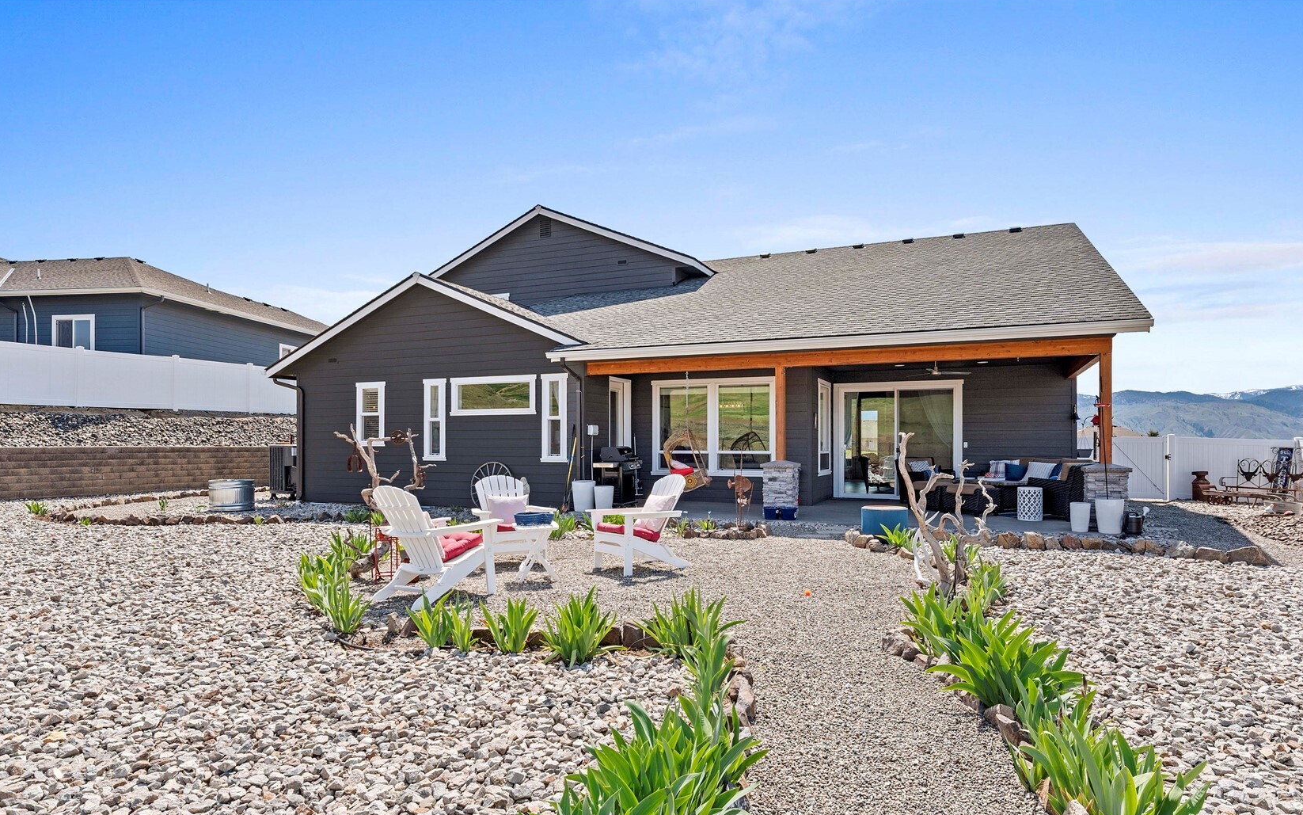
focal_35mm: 21
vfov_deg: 57.2
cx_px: 643
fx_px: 746
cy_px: 443
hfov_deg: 82.3
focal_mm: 20
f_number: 8
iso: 100
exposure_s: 1/400
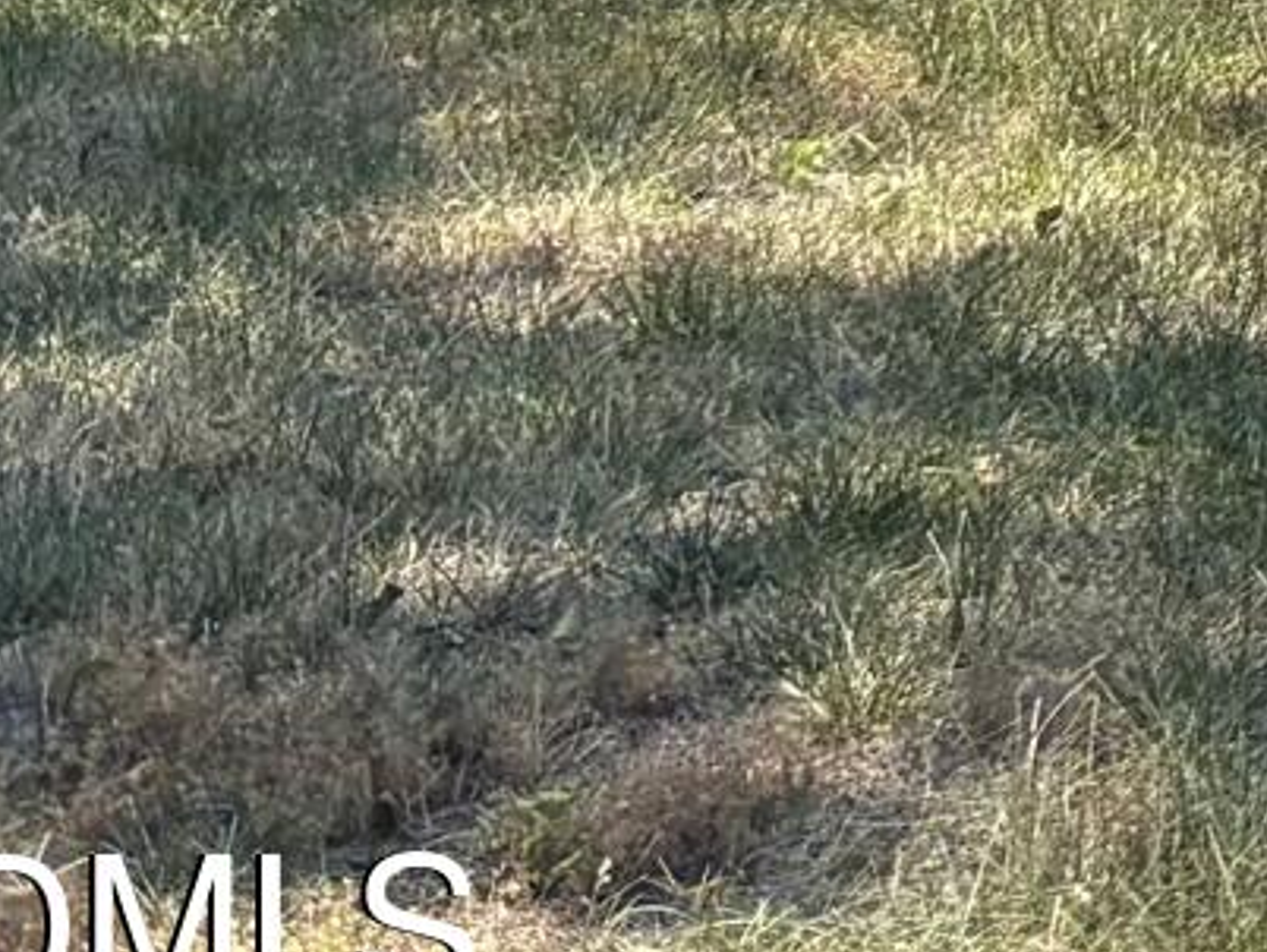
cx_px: 4646
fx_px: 7105
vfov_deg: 6.7
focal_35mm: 194
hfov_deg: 7.7
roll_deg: +0.0
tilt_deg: +5.1
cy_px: -2292
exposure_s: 1/1239
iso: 50
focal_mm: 5.96
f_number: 1.6
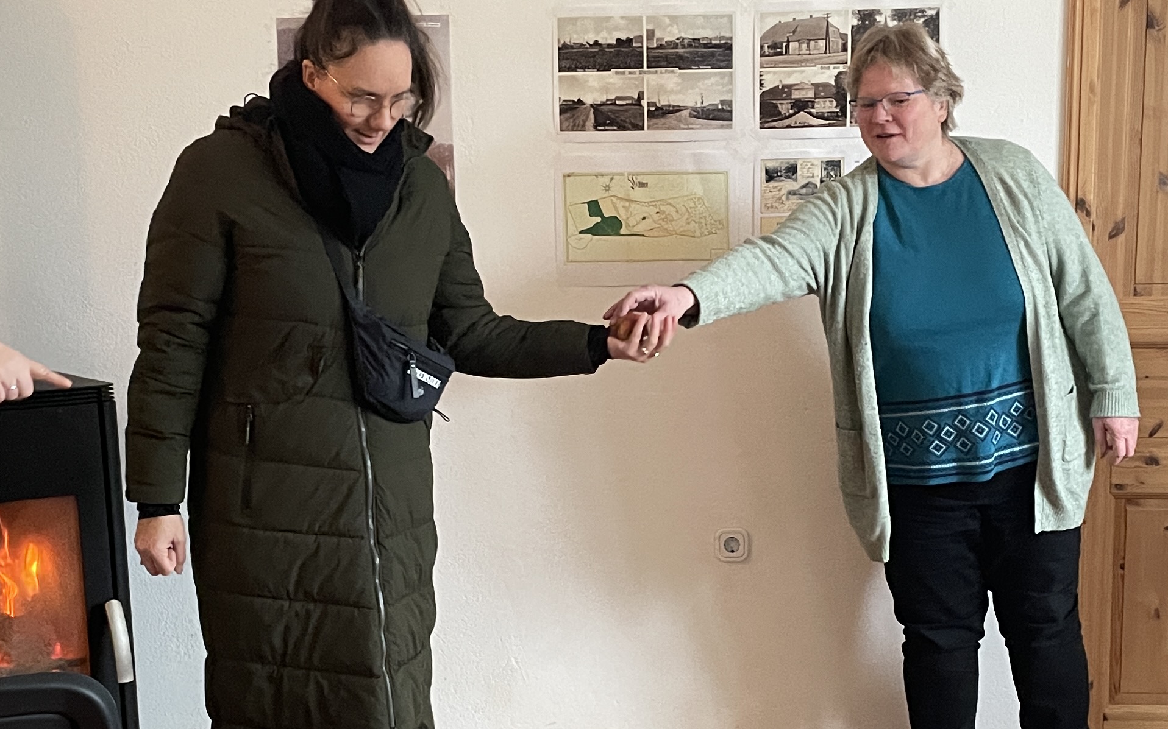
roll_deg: +1.3
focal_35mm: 58
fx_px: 1846
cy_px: 559
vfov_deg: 22.1
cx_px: 629
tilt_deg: -11.3
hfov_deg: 35.1
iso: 400
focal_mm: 4.2
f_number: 1.6
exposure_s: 1/50
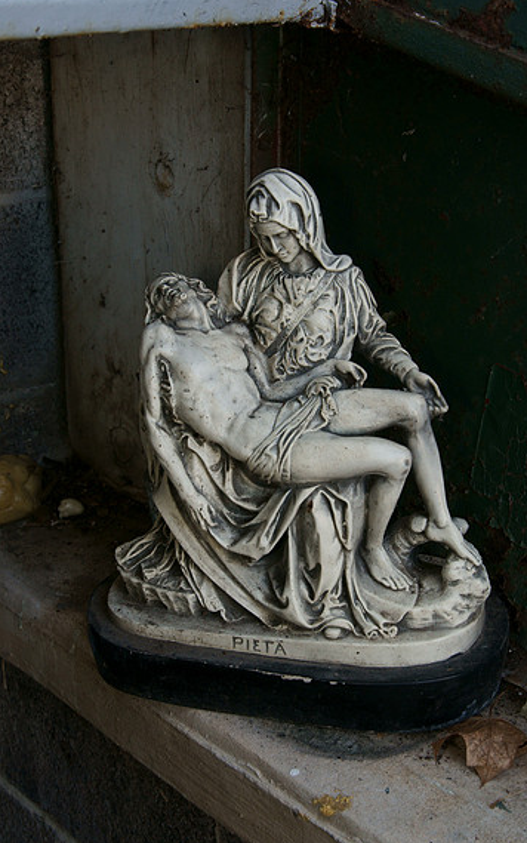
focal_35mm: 55
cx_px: 285
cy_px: 425
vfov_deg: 37.2
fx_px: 1252
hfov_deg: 23.8
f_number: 7.1
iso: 400
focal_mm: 35
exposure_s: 1/60
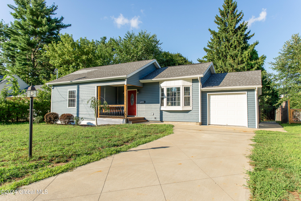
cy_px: 100
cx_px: 150
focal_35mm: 24
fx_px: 201
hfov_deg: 73.7
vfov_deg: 53.2
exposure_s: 1/1250
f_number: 4
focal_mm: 24
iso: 160
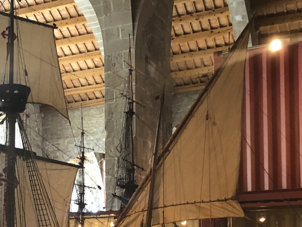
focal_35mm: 72
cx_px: 60
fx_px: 628
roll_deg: +0.0
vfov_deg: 19.5
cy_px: 259
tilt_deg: -0.2
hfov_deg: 26.5
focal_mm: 3.99
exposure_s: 1/17
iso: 80
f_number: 1.8
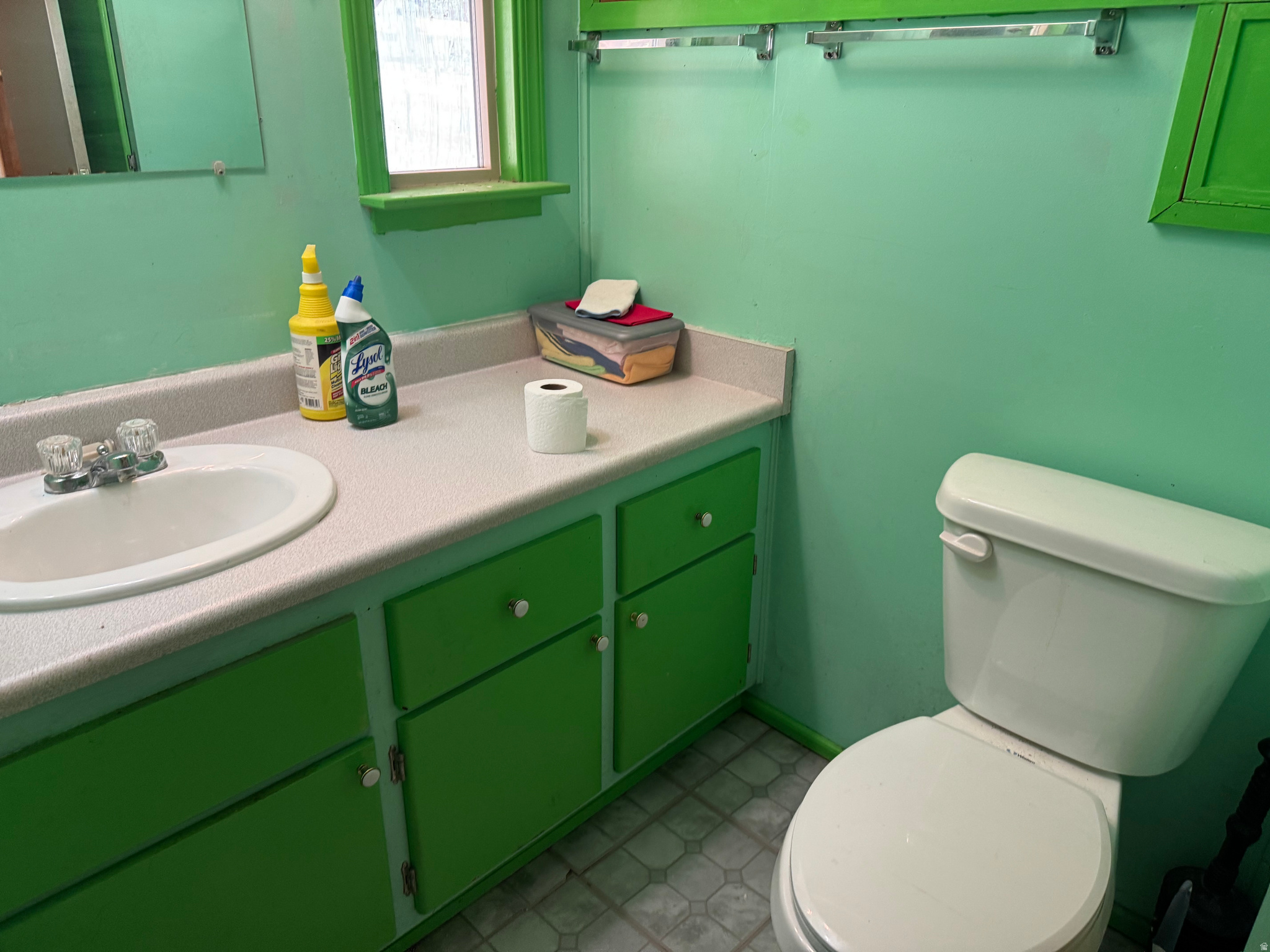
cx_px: 635
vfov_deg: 56.8
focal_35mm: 24
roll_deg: +0.1
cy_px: 476
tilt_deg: -21.4
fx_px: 881
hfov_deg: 71.6
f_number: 1.78
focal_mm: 6.76
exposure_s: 1/60
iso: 250
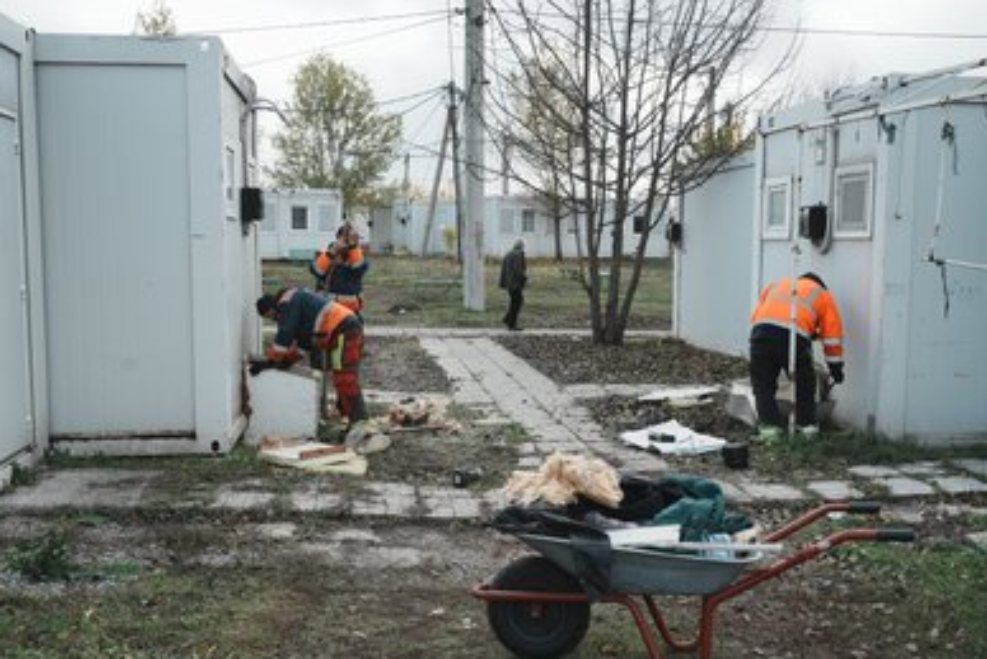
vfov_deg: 40.0
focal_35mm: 33
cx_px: 486
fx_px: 905
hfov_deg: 57.2
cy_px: 332
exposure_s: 1/1000
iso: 400
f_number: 6.3
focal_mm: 32
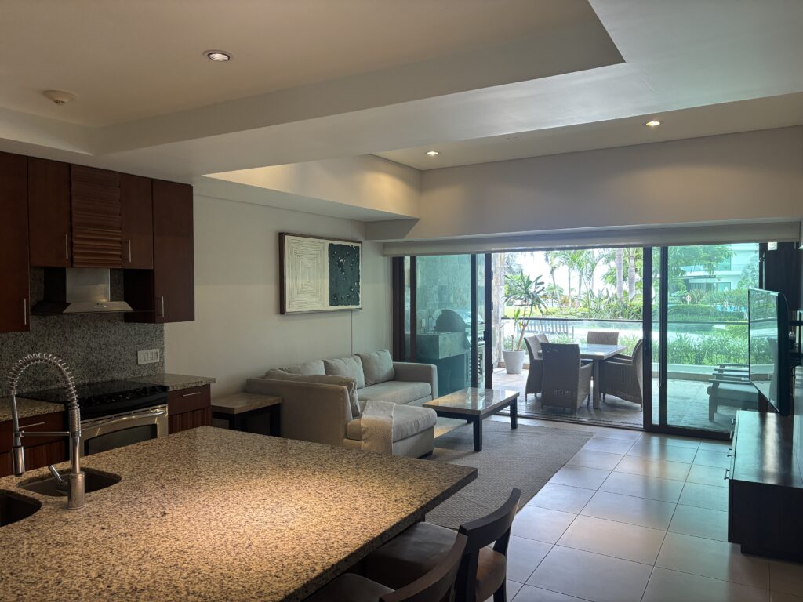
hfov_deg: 67.3
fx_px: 603
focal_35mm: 26
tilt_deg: -1.8
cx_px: 402
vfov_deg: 53.1
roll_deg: +0.1
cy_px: 301
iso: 100
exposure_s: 1/120
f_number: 1.6
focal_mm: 5.96
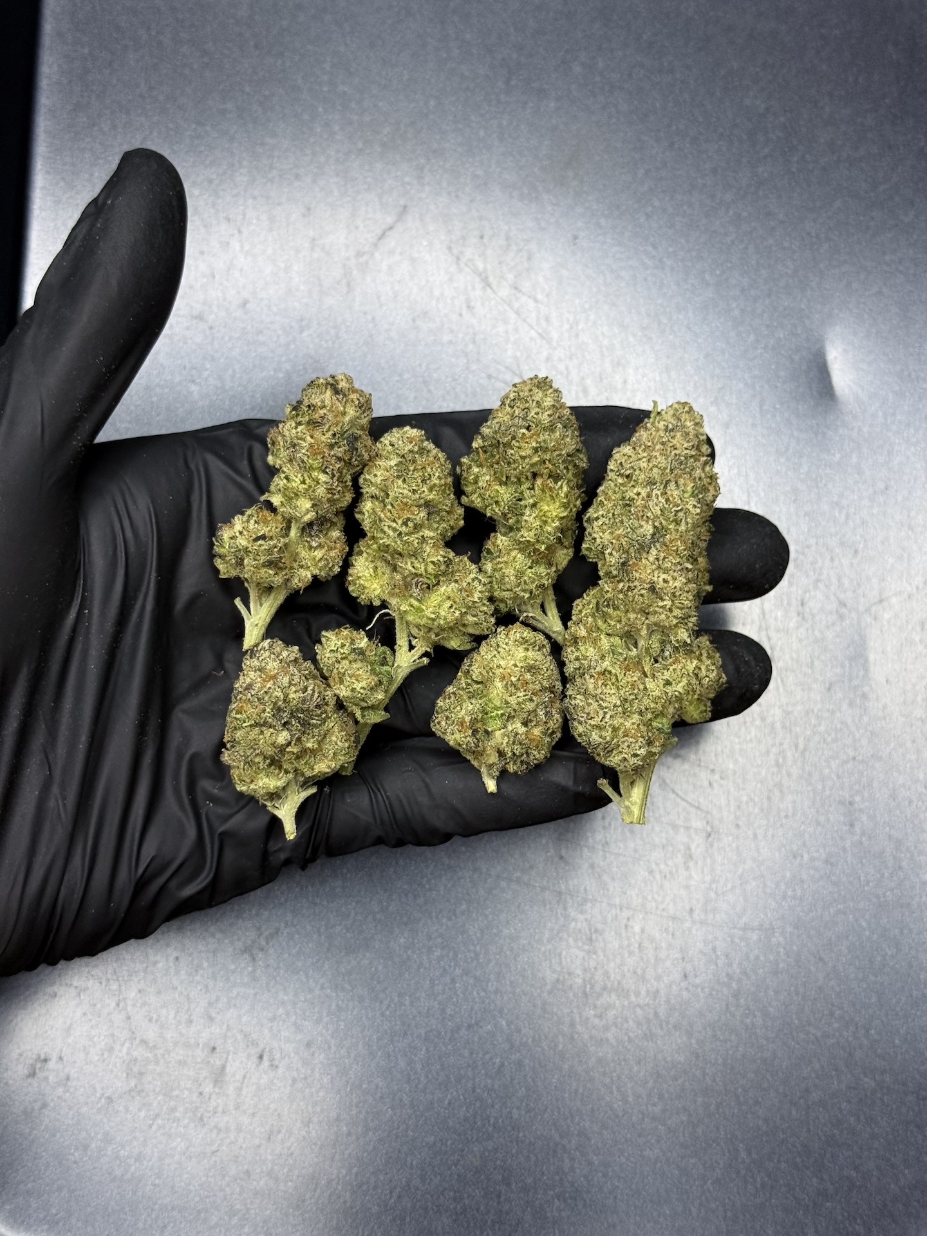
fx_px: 1714
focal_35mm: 48
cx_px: 464
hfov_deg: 30.3
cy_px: 618
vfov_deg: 39.7
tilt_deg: -81.3
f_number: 1.78
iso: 125
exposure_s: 1/50
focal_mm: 6.76
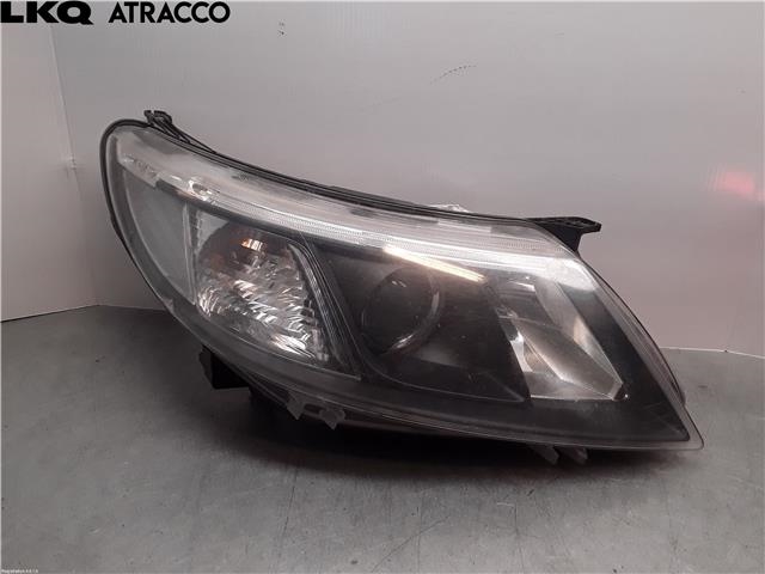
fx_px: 619
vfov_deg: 49.7
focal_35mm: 28
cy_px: 287
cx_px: 382
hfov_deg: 63.4
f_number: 1.9
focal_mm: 2.91
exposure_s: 1/187
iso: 100
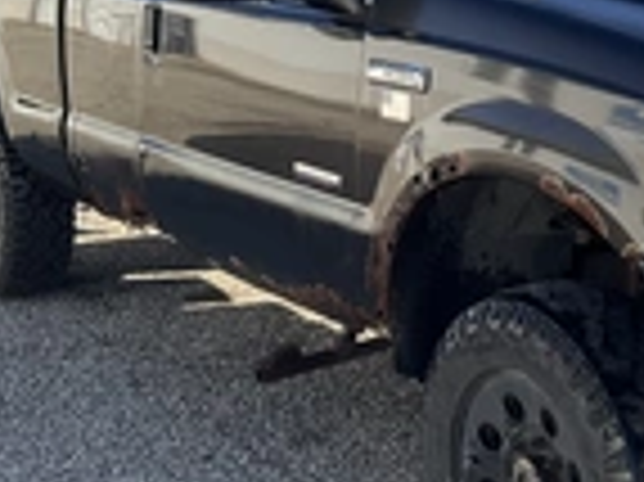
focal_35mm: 81
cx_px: 603
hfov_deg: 23.4
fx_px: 1506
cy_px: 135
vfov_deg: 18.1
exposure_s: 1/709
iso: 25
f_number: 1.8
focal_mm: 3
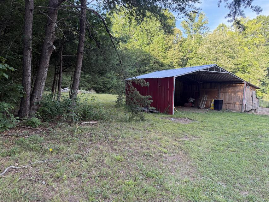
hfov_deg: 71.6
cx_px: 134
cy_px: 101
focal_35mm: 24
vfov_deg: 56.8
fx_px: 187
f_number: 1.78
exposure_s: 1/175
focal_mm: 6.76
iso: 80
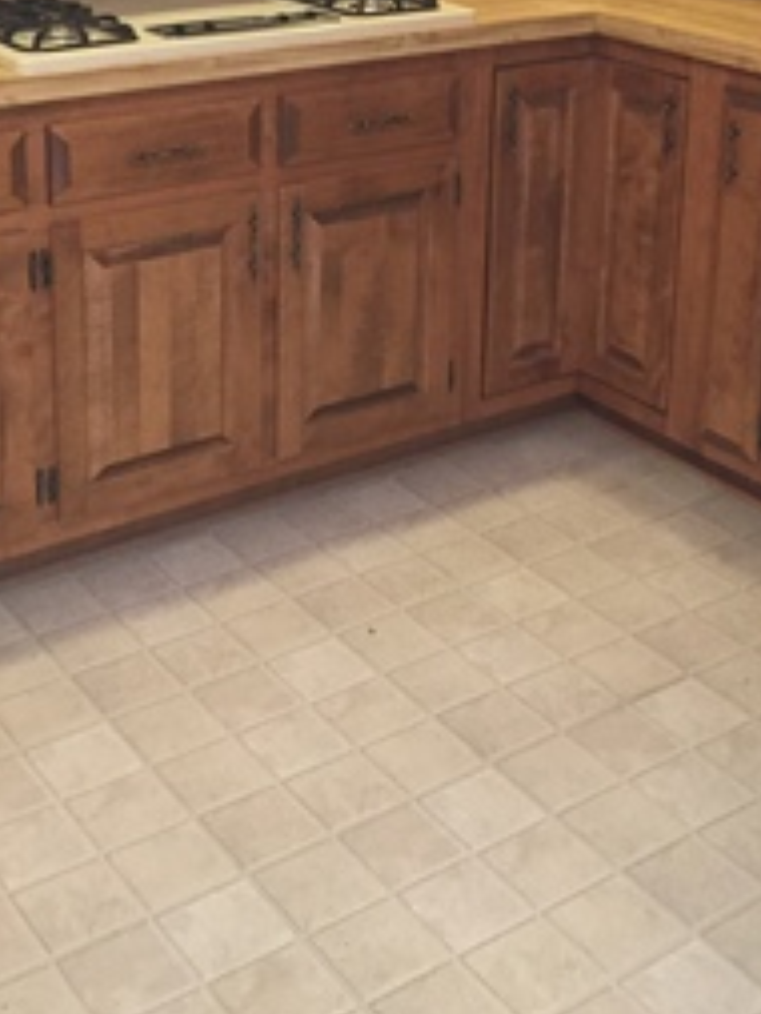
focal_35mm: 55
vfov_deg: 33.4
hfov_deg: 26.6
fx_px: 1611
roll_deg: -1.8
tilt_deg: -13.7
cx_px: 397
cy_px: 136
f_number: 2.2
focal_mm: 4.15
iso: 160
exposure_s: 1/30
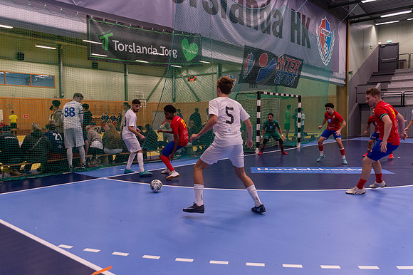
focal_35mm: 31
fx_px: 355
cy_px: 138
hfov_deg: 60.3
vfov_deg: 42.3
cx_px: 206
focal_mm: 31
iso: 3600
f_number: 3.5
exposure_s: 1/500
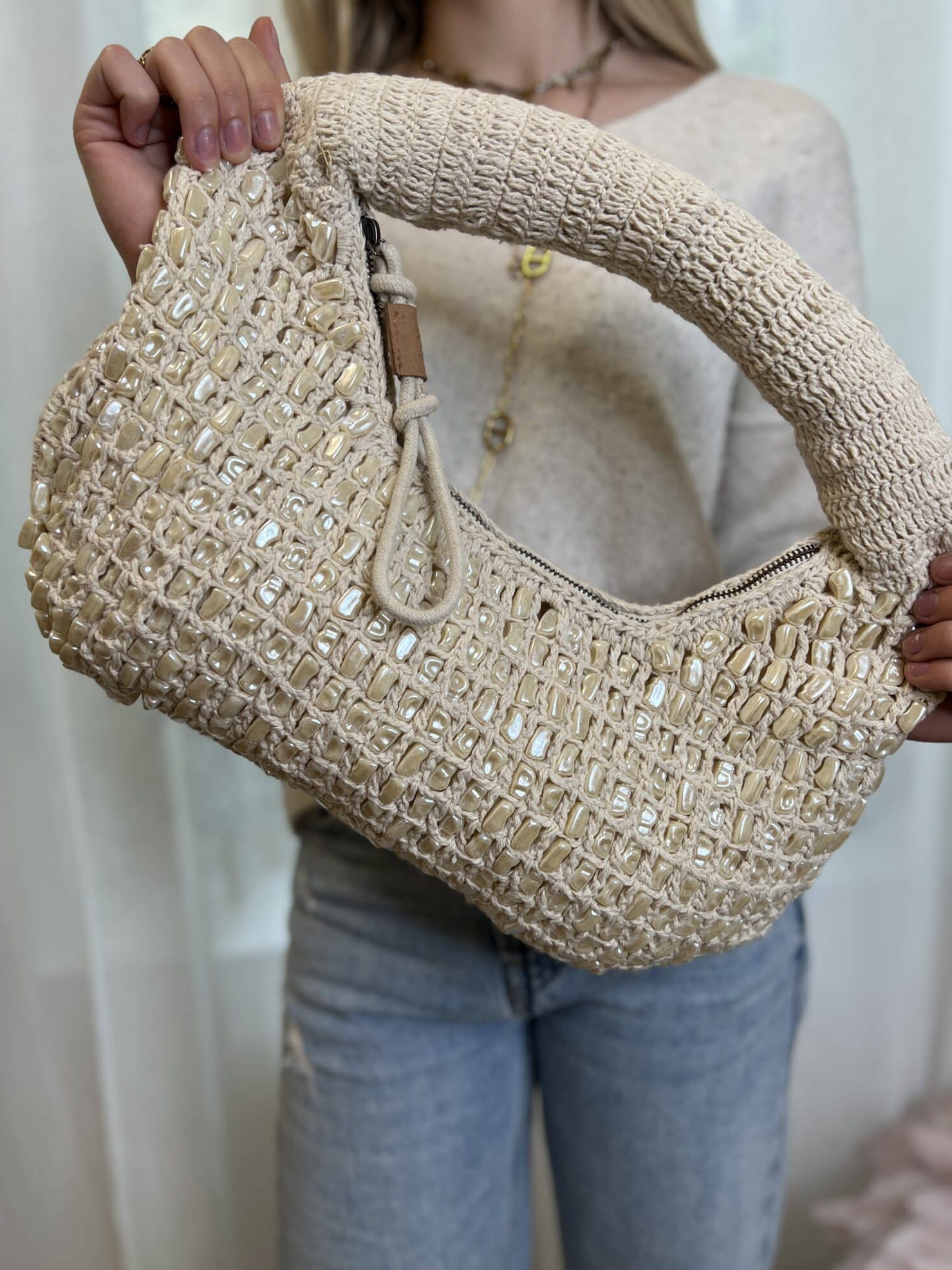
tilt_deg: -8.9
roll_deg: +3.6
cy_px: 657
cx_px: 491
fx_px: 990
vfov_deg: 65.3
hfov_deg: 51.3
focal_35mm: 27
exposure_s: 1/149
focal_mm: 5.7
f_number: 1.5
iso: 32
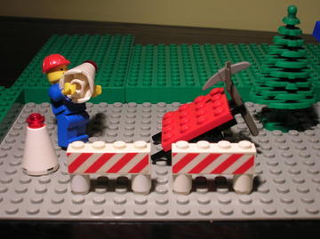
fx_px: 582
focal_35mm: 63
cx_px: 160
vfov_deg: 23.2
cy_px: 120
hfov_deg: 30.8
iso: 50
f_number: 3.6
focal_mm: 10.4
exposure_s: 1/16.8
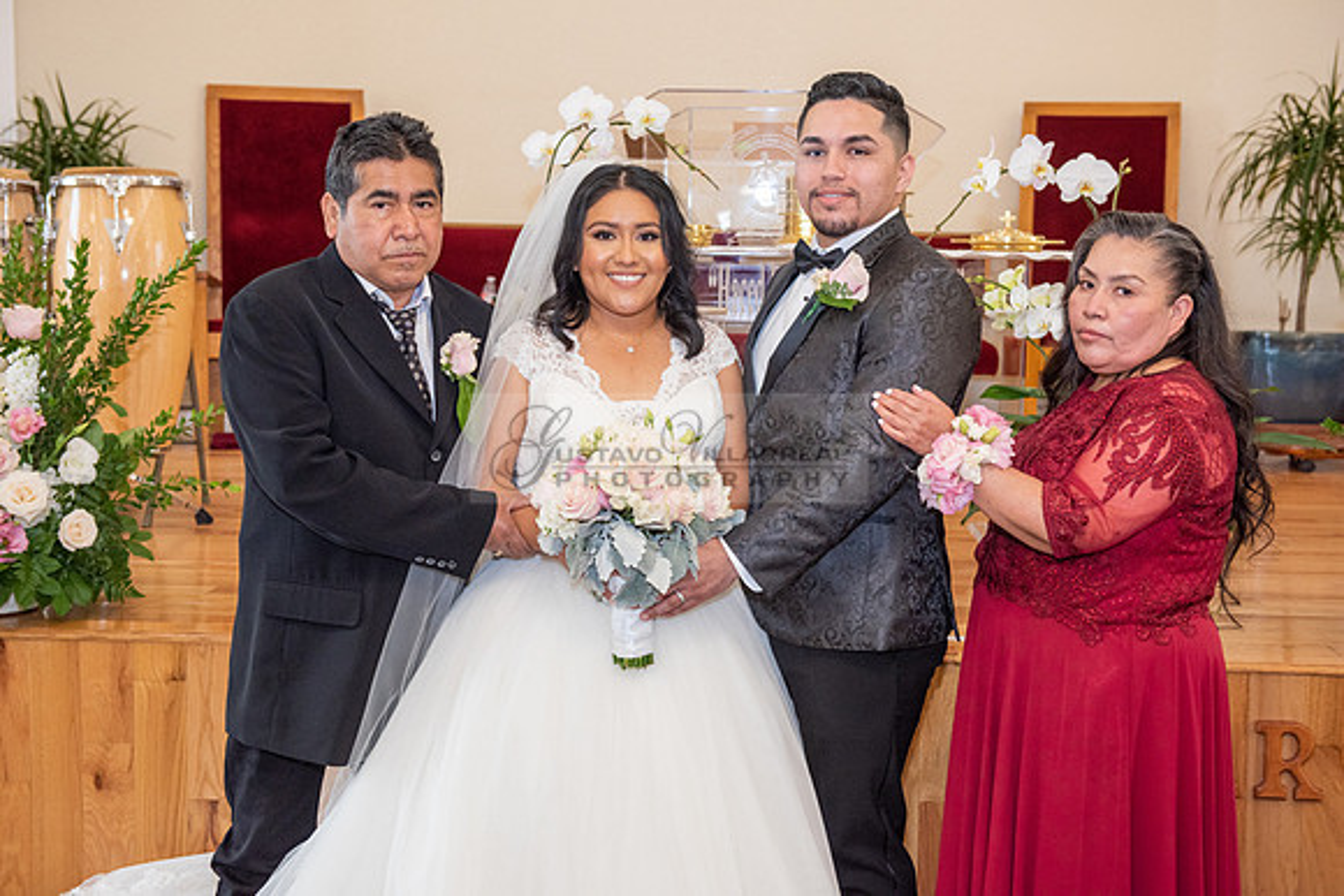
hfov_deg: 38.2
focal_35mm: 52
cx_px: 672
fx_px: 1942
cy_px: 448
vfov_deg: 26.0
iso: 1000
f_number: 4.5
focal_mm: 52
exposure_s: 1/160
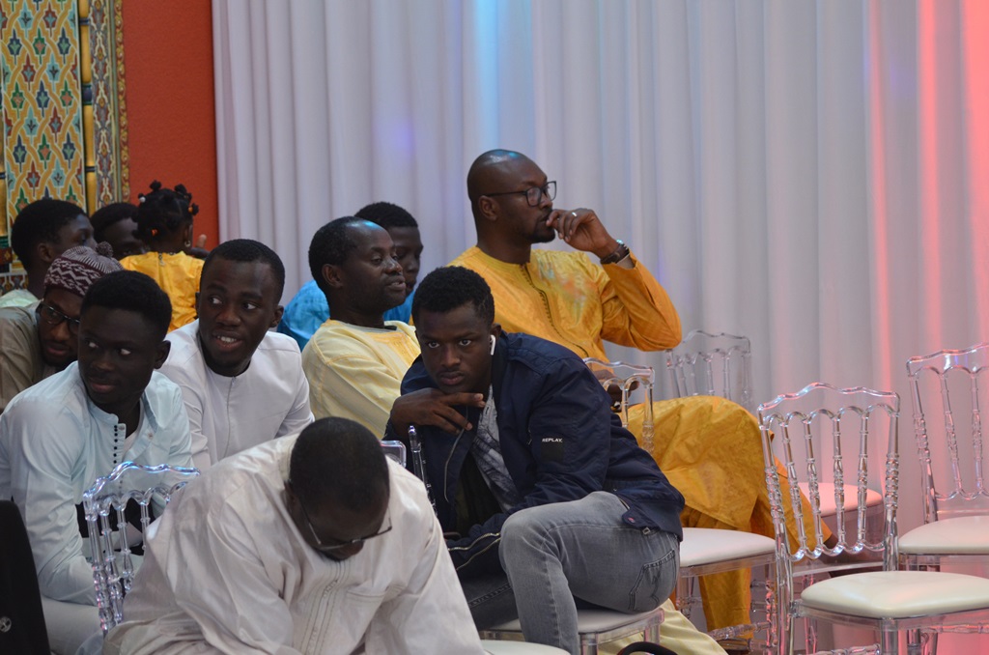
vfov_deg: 9.6
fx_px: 3906
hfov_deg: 14.4
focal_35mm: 142
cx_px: 494
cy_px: 328
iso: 1100
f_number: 4
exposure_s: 1/125
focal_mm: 95
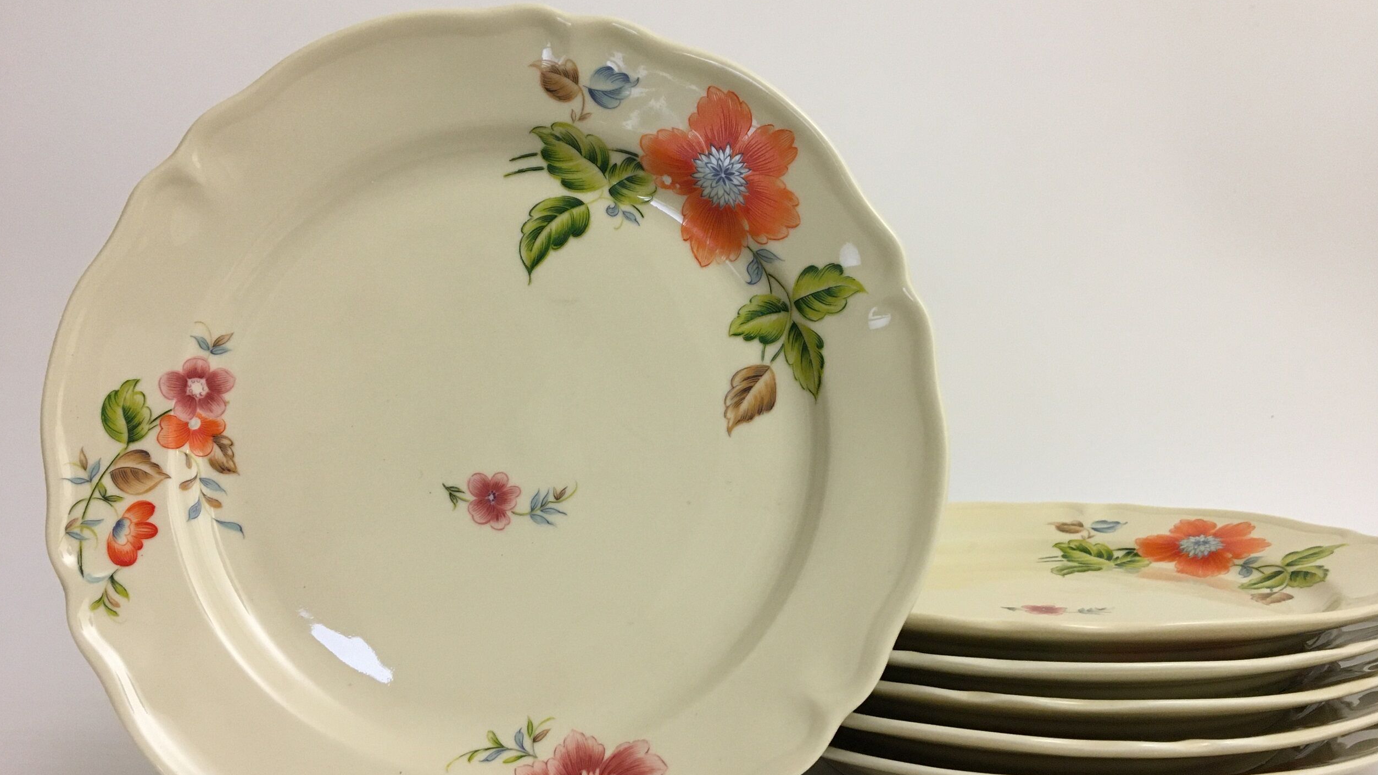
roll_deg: -0.3
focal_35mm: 34
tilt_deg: -1.8
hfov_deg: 58.0
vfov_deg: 34.6
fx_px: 1242
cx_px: 729
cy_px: 436
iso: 160
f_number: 2.2
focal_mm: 4.15
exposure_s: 1/33
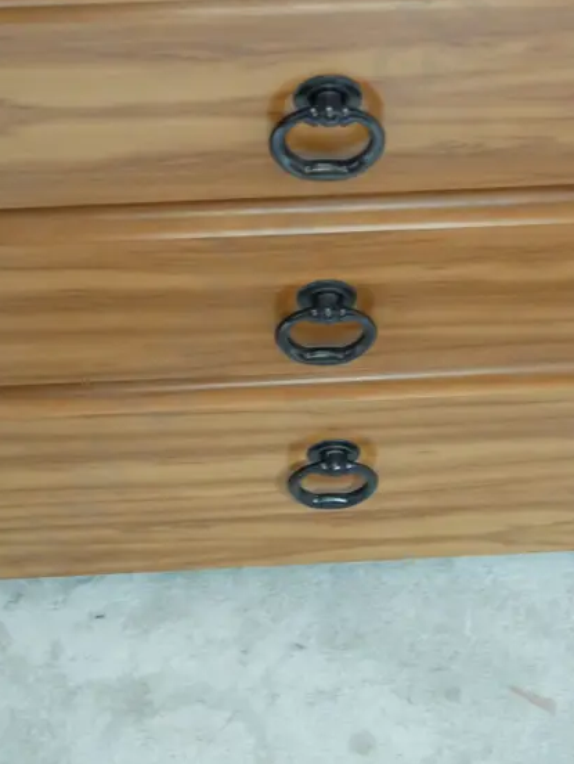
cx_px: 369
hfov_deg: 16.6
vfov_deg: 21.6
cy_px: 116
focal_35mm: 89
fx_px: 1965
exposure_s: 1/40
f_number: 5.2
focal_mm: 24
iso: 3200
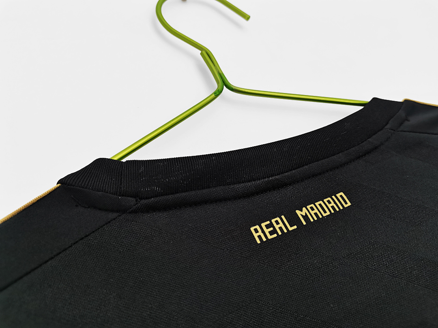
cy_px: 164
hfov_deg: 67.3
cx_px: 219
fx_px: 329
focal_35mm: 26
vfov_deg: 53.1
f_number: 1.8
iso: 400
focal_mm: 5.58
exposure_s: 1/100
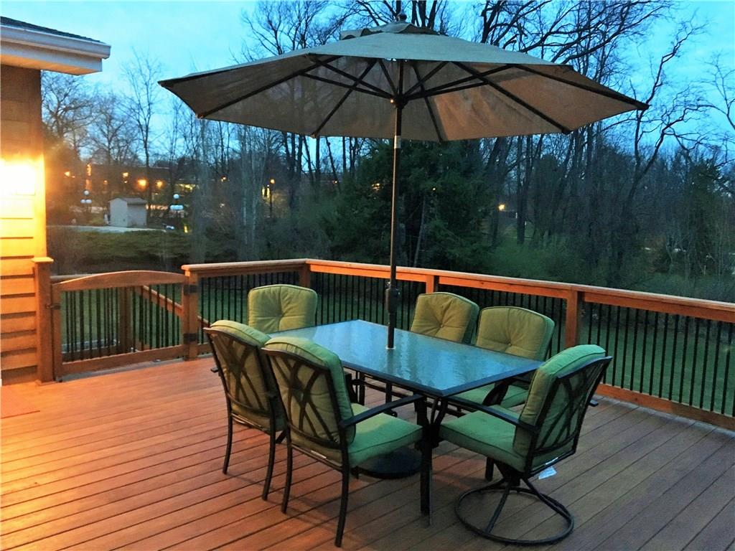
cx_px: 368
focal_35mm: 29
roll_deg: -2.3
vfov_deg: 48.2
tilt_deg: -6.3
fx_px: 616
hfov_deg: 61.7
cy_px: 276
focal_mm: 4.15
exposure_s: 1/15
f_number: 2.2
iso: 400
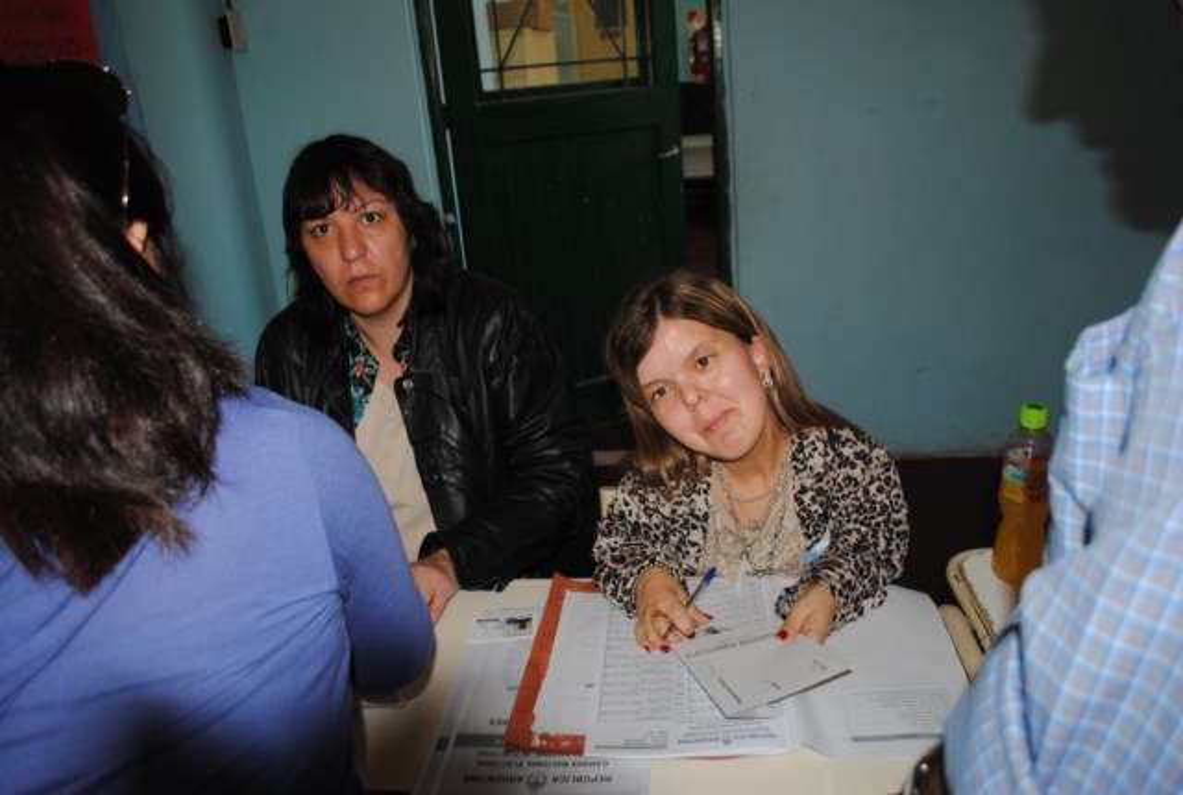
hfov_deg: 67.3
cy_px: 398
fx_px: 889
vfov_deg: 48.2
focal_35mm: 27
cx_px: 592
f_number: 3.5
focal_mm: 18
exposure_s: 1/60
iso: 200
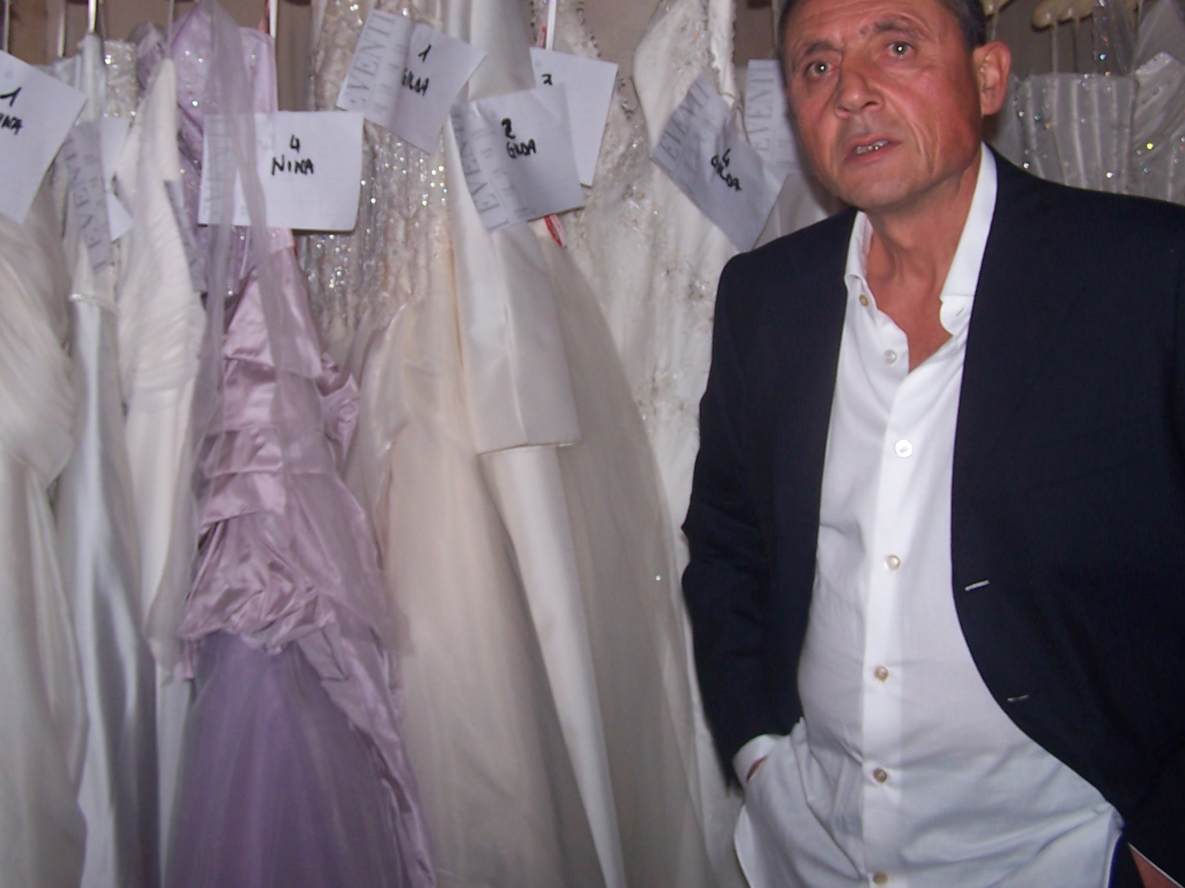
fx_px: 1712
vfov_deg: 29.0
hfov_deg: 38.2
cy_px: 319
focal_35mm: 50
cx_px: 575
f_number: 2.8
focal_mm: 6.3
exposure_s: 1/60
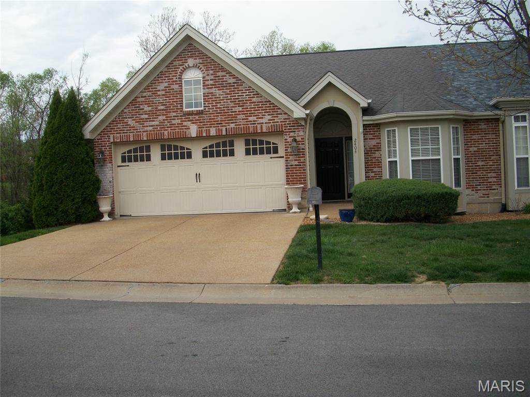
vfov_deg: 40.7
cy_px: 198
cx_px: 265
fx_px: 536
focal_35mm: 35
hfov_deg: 52.6
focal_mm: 6.3
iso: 80
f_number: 3.1
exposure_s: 1/400
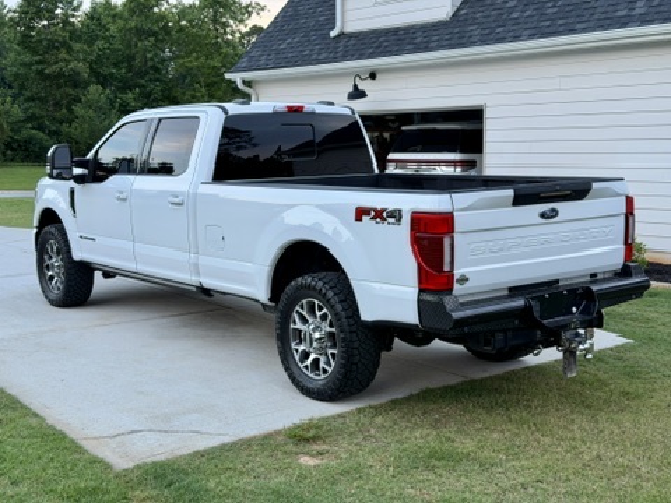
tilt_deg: -6.0
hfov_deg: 39.7
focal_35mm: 48
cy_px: 252
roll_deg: +0.4
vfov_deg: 30.3
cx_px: 336
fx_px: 930
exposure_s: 1/98
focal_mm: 6.76
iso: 100
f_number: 1.78
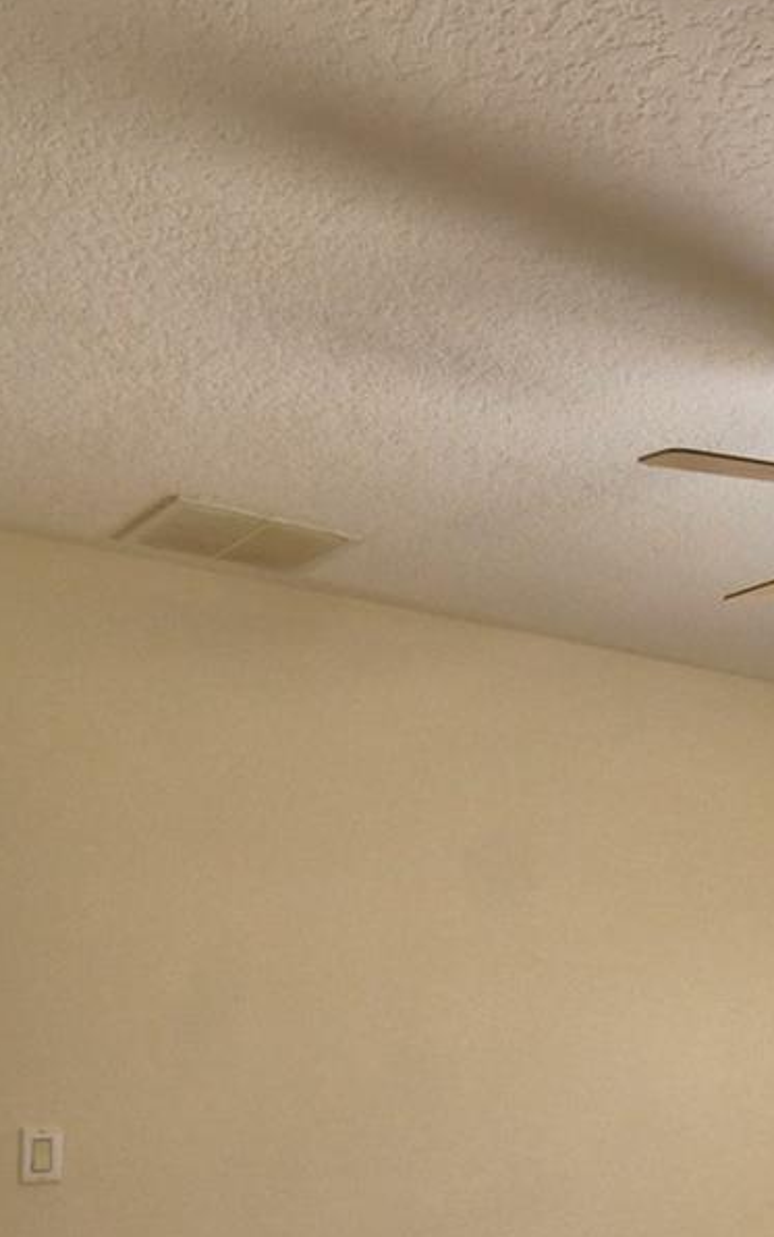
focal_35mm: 41
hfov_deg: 25.5
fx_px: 1382
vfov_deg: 45.3
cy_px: 1021
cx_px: 1079
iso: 200
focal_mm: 10
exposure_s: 1/125
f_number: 4.5
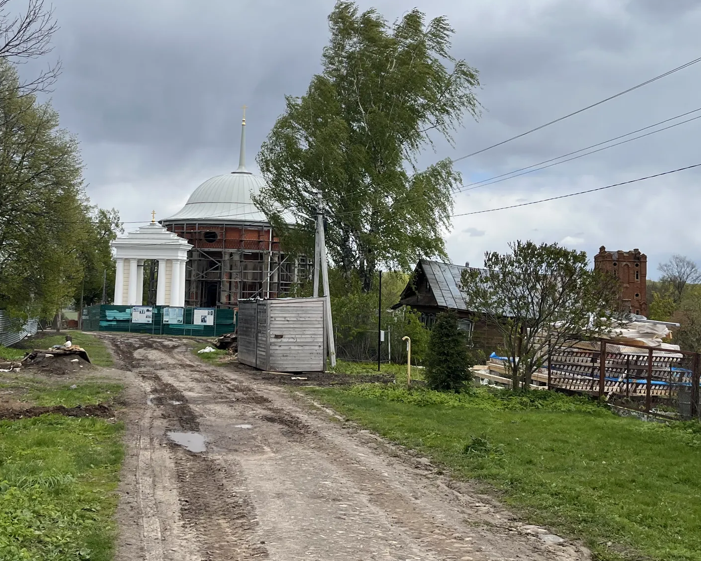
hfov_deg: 42.7
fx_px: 892
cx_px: 286
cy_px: 220
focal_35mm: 43
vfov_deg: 34.8
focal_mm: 5.1
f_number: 1.6
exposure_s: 1/3876
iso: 50
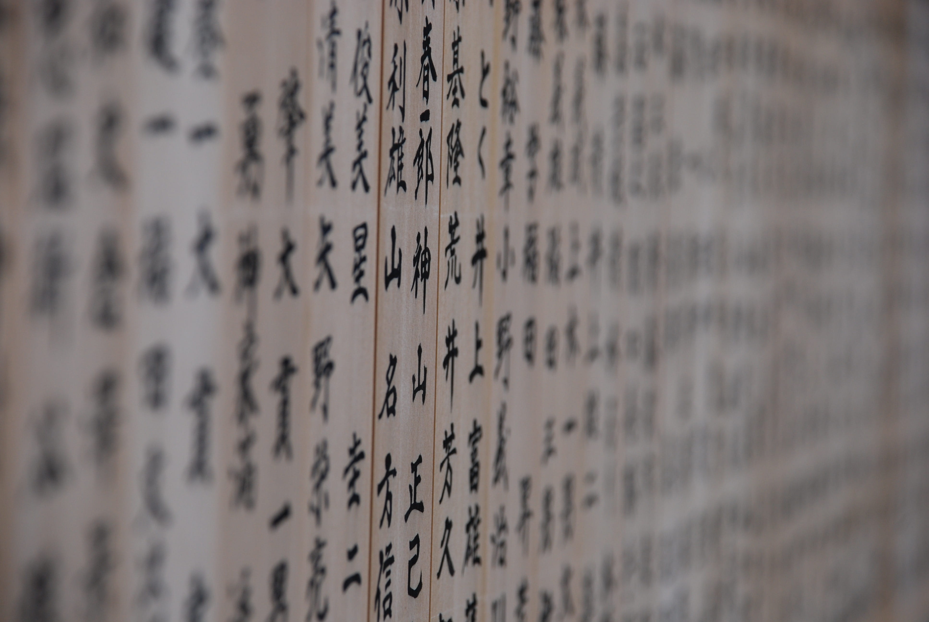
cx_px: 464
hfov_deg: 10.1
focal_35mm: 202
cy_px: 311
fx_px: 5232
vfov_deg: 6.8
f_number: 5.6
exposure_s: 1/320
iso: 200
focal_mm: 135
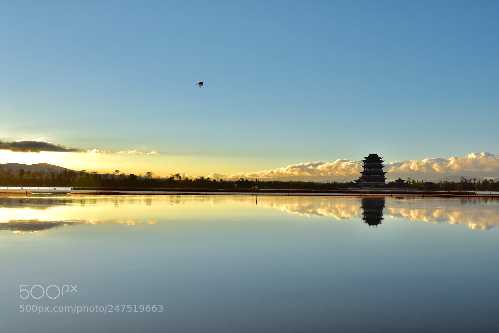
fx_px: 499
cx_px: 250
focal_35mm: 36
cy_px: 166
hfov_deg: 53.1
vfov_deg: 36.9
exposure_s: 1/250
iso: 200
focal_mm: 24
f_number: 8
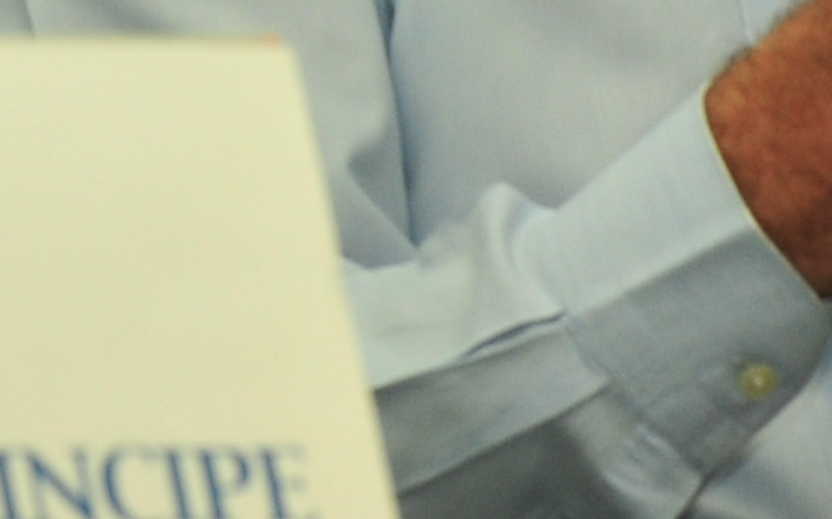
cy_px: -200
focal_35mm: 553
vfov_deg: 2.4
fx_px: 12534
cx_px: -563
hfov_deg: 3.8
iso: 400
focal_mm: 68
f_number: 7.1
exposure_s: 1/160
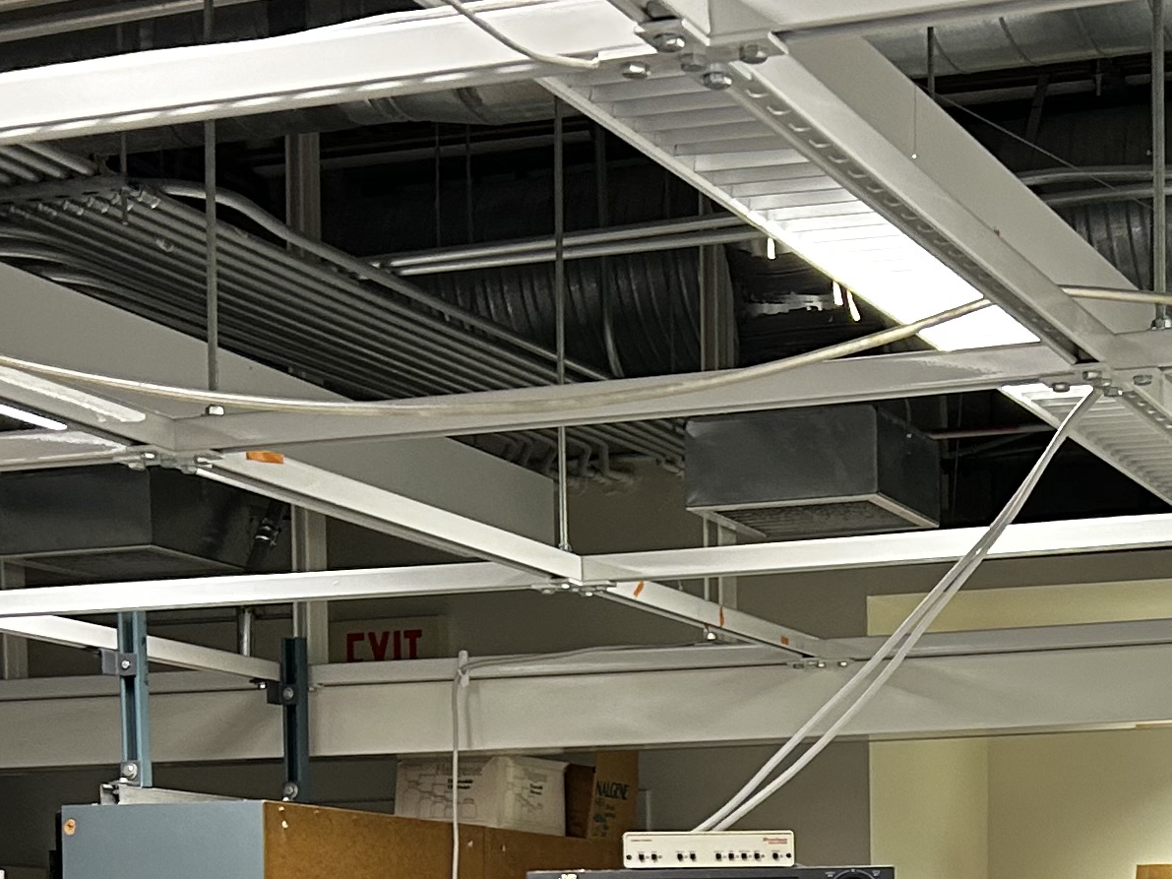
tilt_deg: -0.8
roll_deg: +1.2
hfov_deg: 22.1
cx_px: 836
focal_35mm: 88
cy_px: 1041
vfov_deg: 16.1
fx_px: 2979
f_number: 1.5
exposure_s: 1/60
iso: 125
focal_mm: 5.7
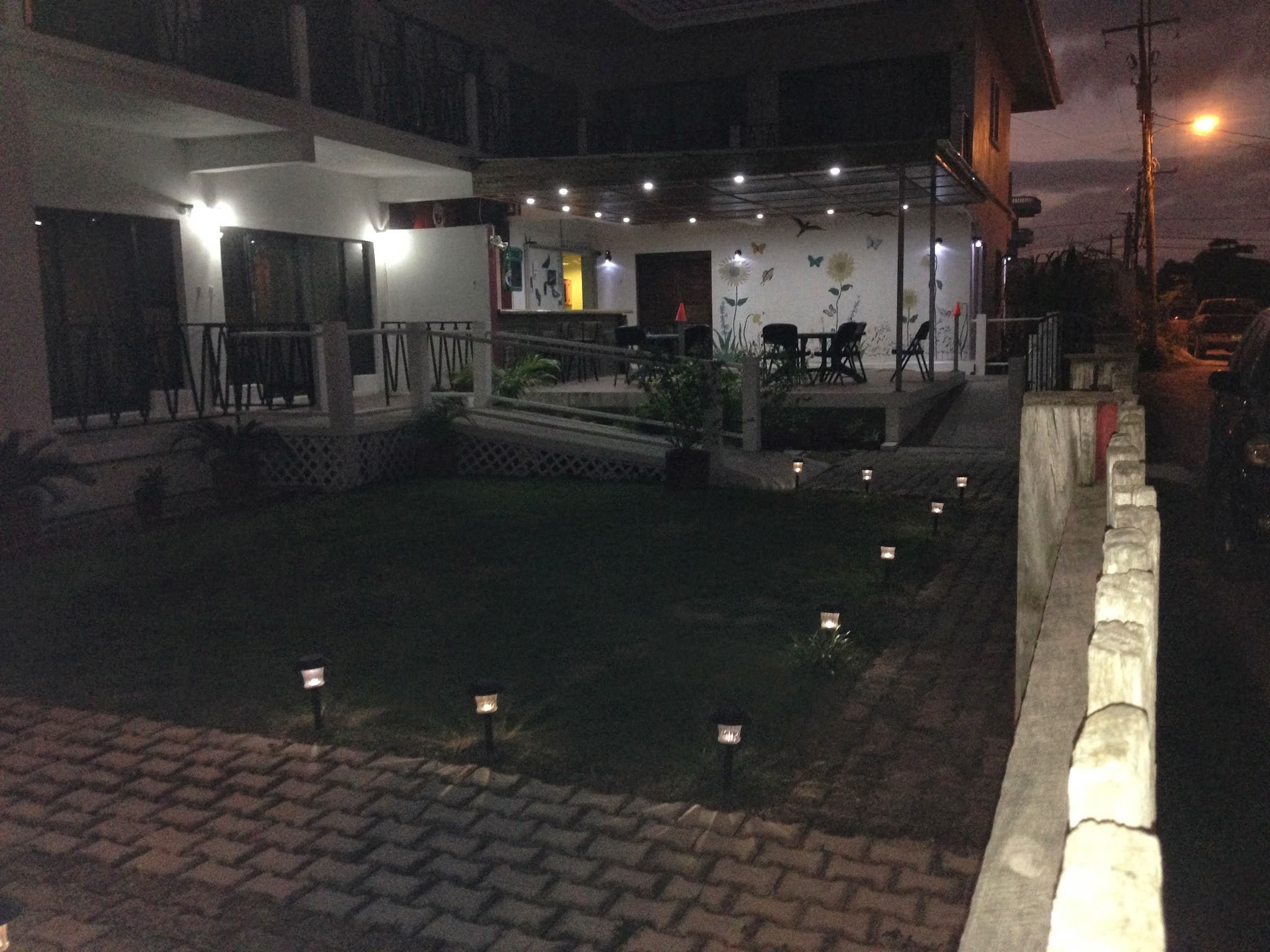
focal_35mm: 33
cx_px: 635
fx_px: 1211
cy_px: 476
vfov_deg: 42.9
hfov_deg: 55.4
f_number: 2.4
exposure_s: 1/16
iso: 320
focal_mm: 4.12
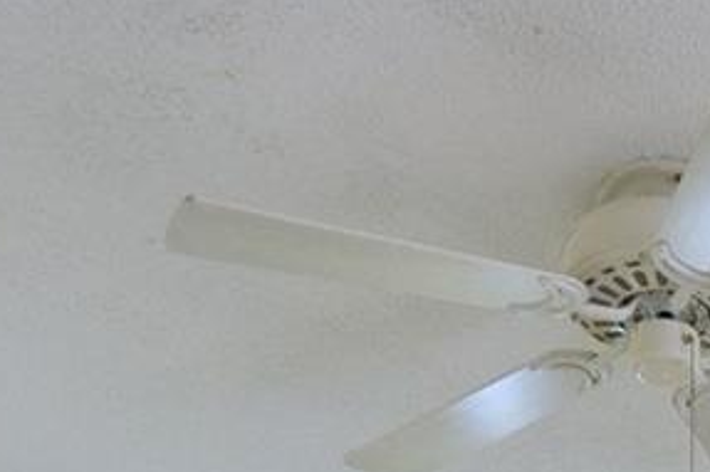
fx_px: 1321
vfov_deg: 14.4
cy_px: 1095
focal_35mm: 67
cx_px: 759
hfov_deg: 27.8
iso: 640
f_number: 2.8
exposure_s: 1/250
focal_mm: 8
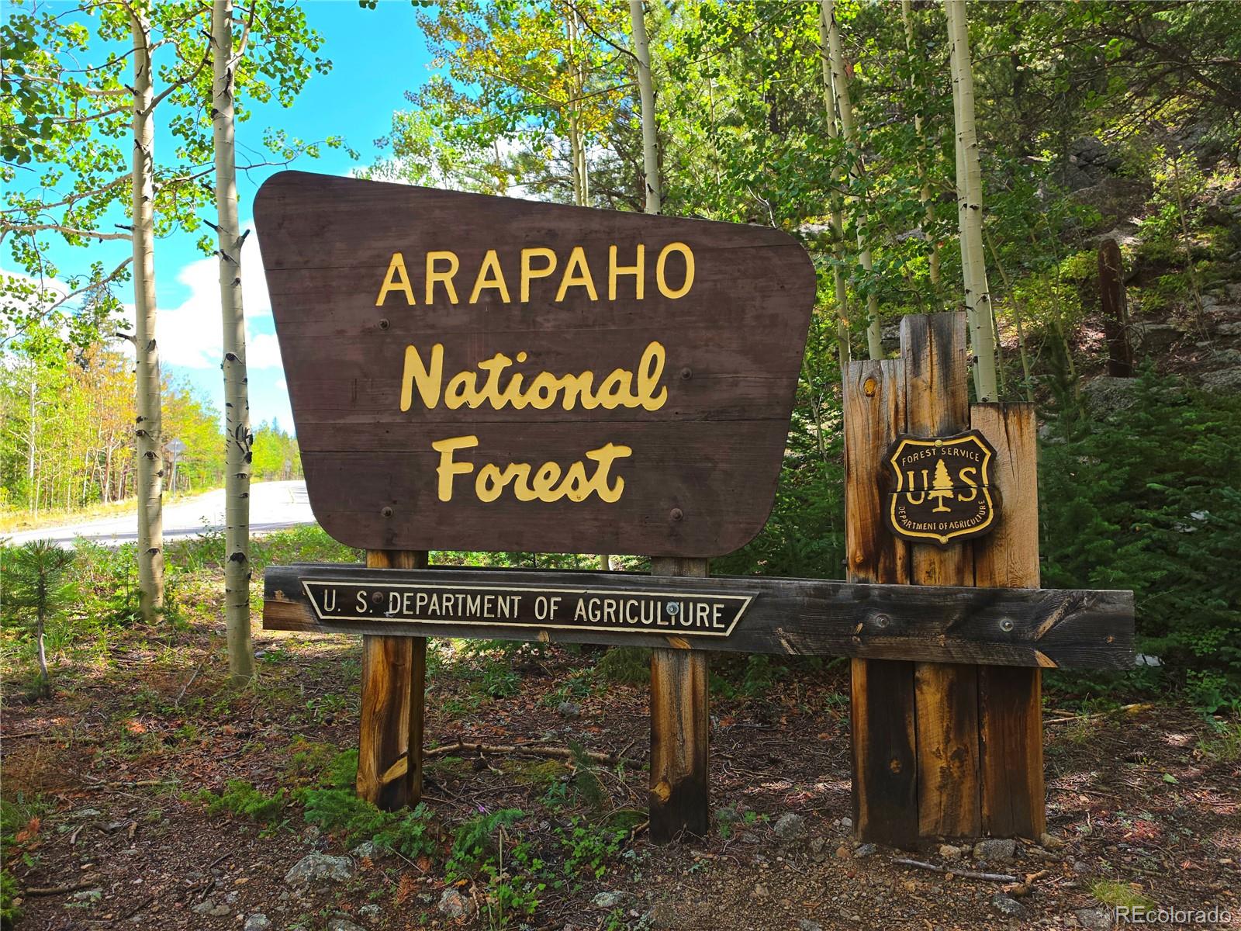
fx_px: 825
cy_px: 466
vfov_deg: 58.9
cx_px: 620
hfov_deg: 73.9
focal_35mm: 23
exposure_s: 1/204
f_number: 1.4
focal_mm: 6.5
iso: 10
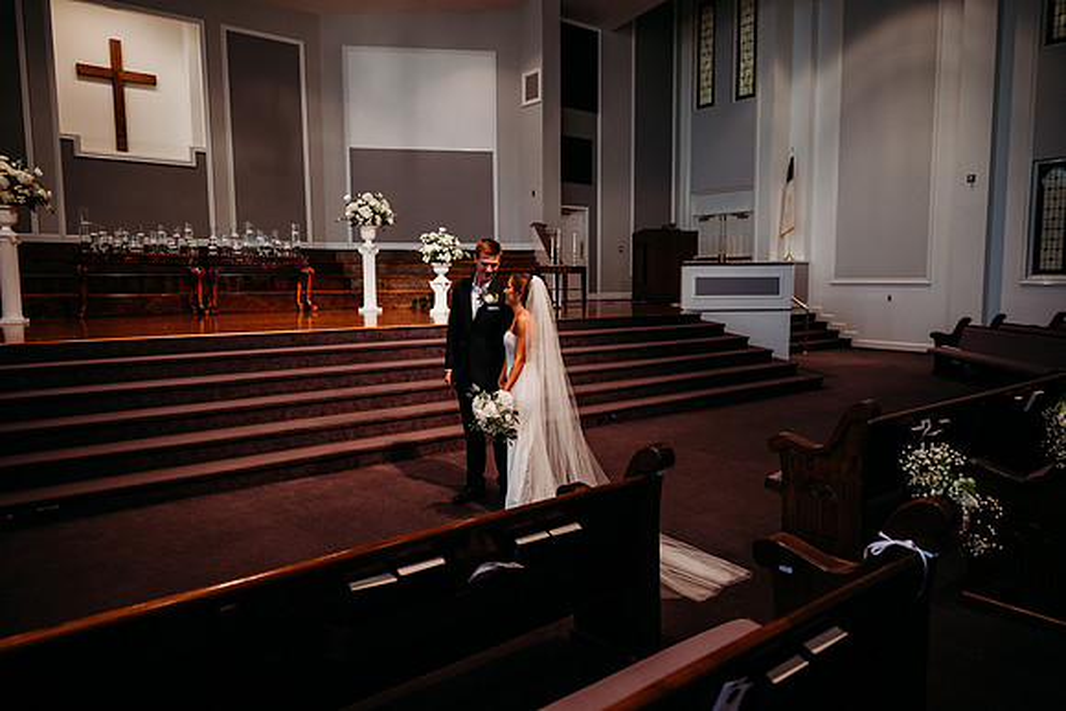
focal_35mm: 24
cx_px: 533
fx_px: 711
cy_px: 356
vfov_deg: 53.2
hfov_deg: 73.7
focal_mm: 24
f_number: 2.5
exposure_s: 1/160
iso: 640
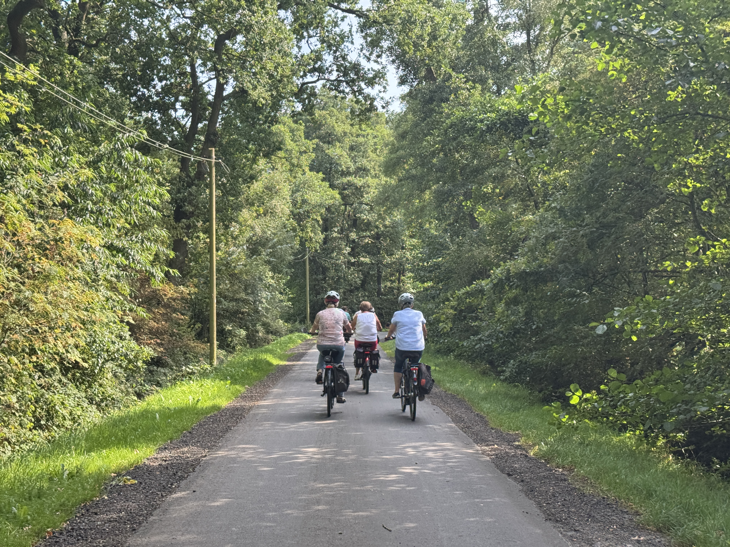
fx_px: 1012
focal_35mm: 48
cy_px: 274
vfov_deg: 30.3
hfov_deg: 39.7
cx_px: 365
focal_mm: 6.76
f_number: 1.78
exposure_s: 1/645
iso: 64
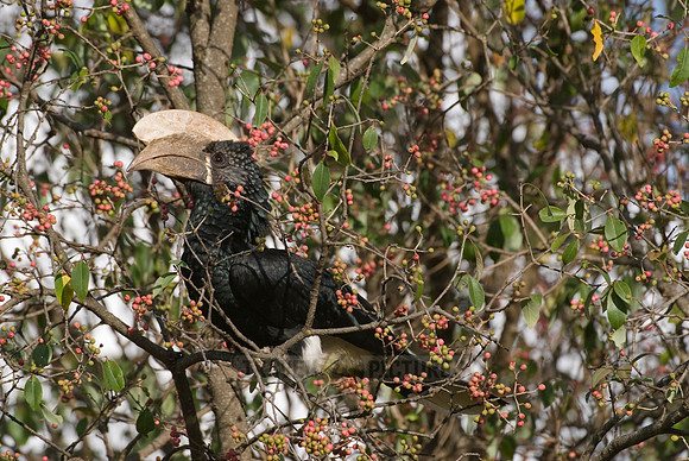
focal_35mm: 600
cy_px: 230
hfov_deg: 3.4
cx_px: 344
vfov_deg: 2.3
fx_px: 11495
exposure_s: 1/640
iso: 250
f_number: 6.3
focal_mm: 400
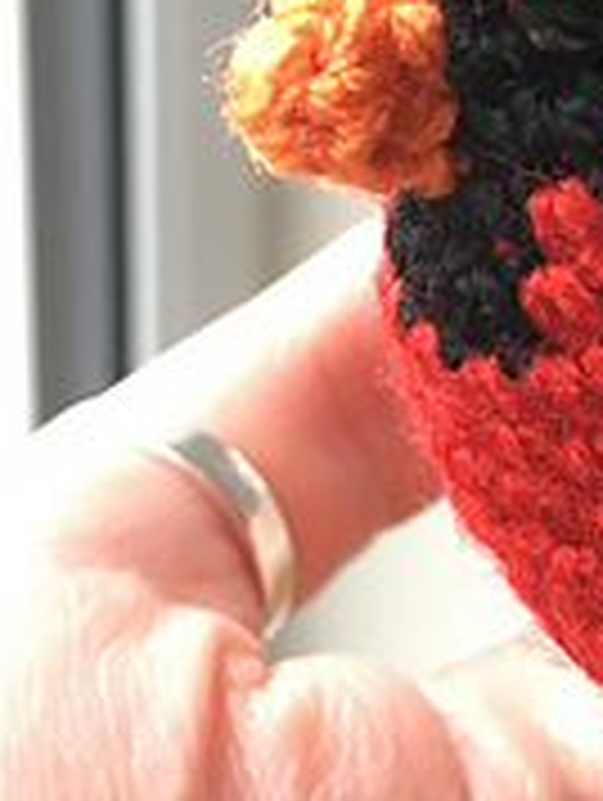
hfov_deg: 13.6
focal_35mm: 104
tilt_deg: -20.0
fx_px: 2410
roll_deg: -4.3
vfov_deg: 18.8
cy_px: 230
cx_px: 850
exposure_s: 1/33
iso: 80
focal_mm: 4.15
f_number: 2.2
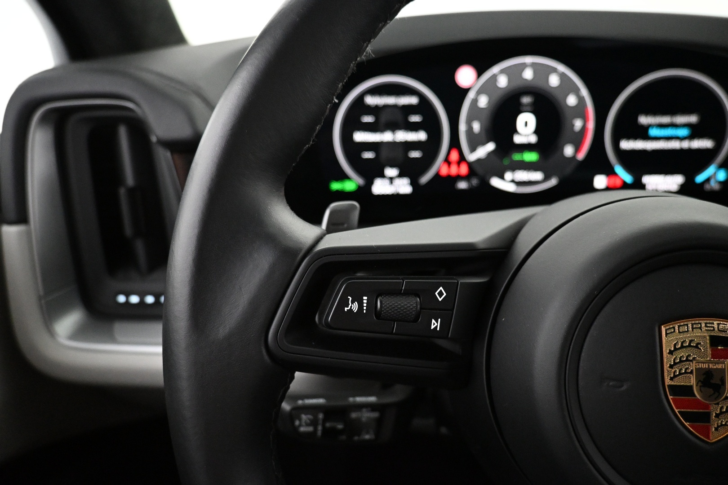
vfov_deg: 53.1
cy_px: 242
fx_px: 485
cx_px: 364
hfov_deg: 73.7
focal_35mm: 24
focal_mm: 16
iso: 4000
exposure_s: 1/50
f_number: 3.5
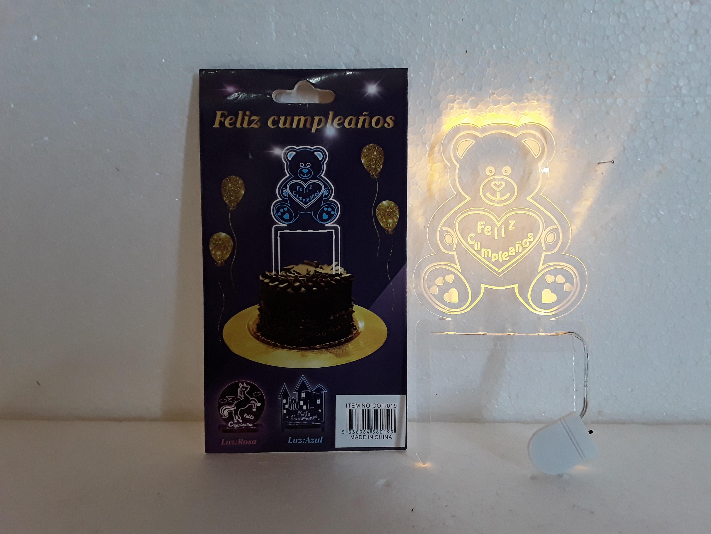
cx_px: 356
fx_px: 555
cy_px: 267
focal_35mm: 27
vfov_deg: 51.4
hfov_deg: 65.3
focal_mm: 2.91
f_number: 1.9
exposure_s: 1/33
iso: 125
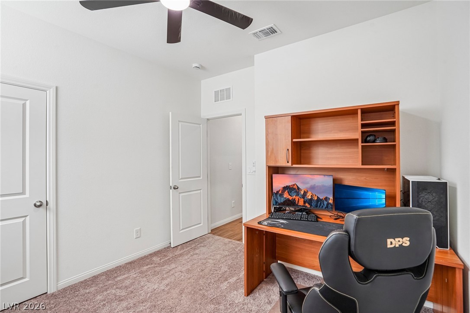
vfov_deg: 73.7
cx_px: 235
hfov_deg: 96.8
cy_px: 156
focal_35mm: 16
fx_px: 209
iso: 400
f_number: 8
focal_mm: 16
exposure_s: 1/15
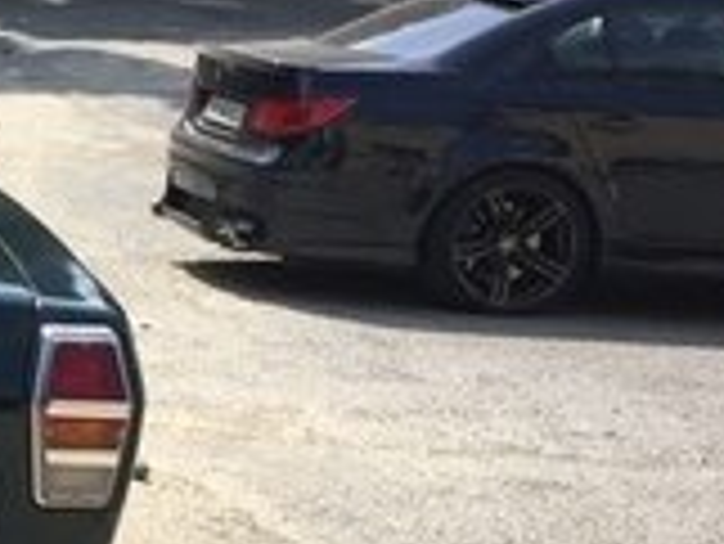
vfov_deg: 12.4
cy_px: 407
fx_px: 2491
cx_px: -531
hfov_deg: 14.7
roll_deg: -4.3
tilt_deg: -9.6
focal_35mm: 119
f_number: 2.2
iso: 32
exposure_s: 1/1364
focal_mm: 4.15
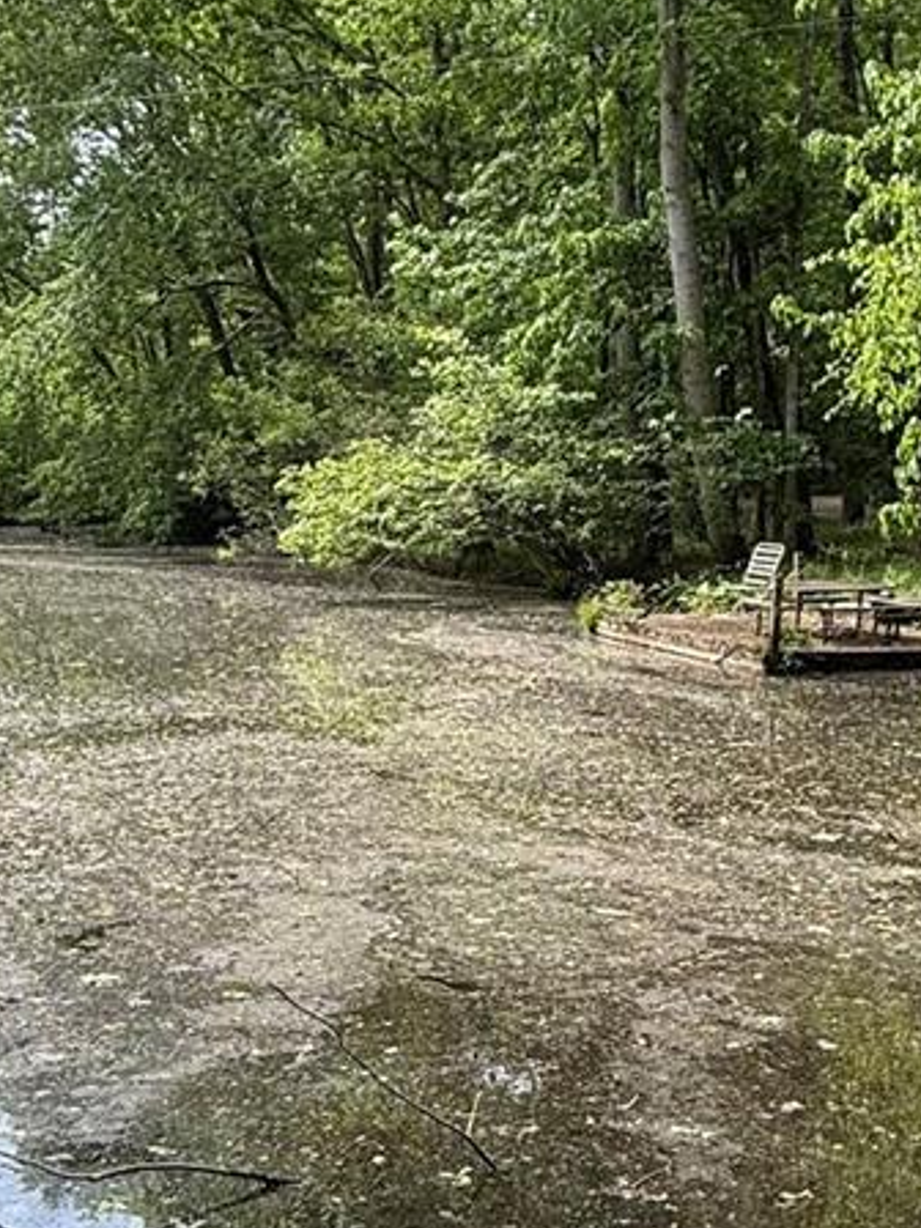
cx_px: 584
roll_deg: -1.7
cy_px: 877
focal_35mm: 48
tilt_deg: -12.3
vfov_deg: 38.9
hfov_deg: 30.1
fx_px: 1703
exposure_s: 1/217
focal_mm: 2.22
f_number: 2.2
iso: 50
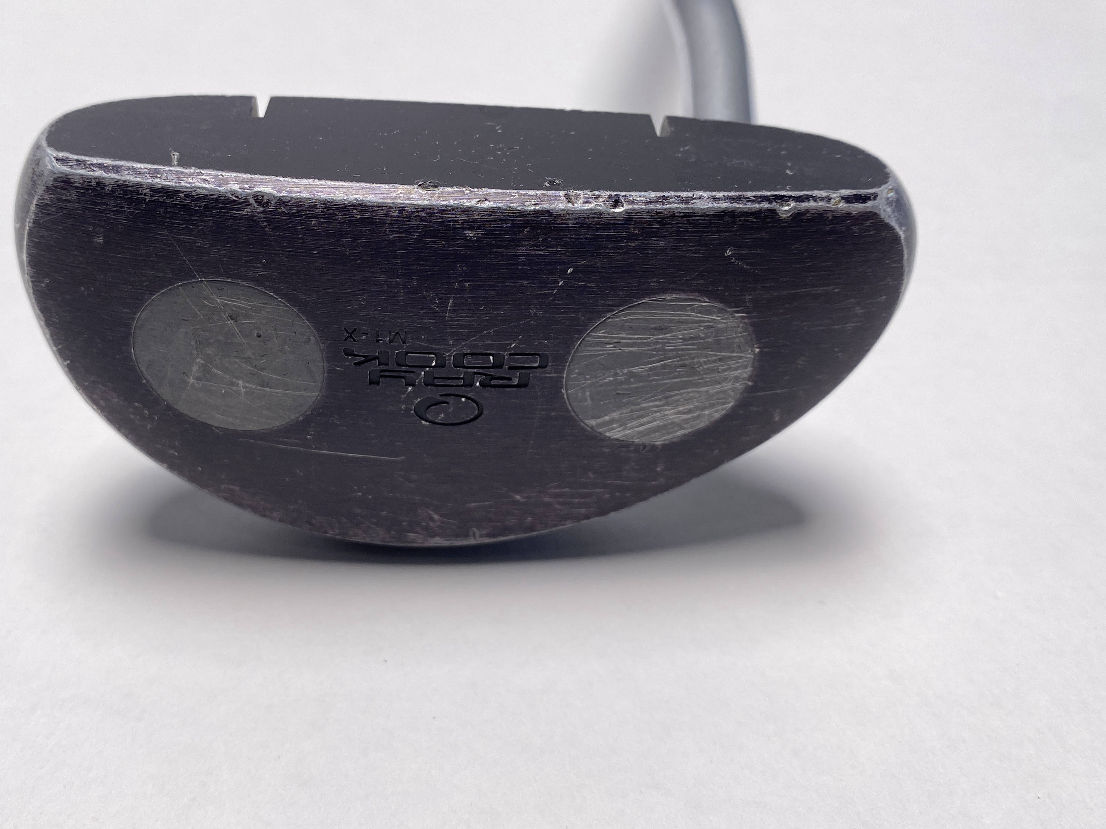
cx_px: 468
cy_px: 376
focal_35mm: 34
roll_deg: +1.2
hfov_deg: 53.7
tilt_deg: -43.4
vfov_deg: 41.8
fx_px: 1086
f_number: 1.8
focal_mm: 4.25
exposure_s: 1/446
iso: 32
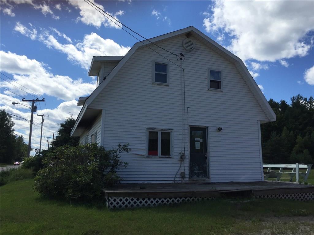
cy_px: 118
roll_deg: -3.4
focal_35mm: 29
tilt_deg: +9.3
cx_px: 157
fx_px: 263
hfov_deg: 61.7
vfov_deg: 48.2
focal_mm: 4.15
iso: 32
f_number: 2.2
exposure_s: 1/3049
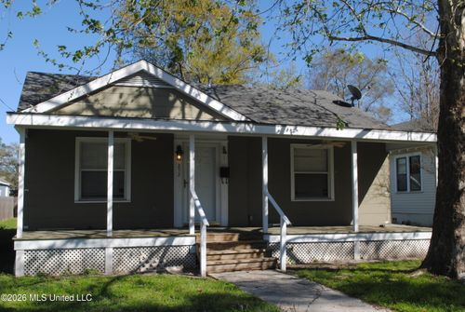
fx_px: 504
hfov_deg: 49.5
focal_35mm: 39
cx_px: 232
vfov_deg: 34.3
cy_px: 156
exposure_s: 1/250
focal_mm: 26
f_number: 8
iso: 100
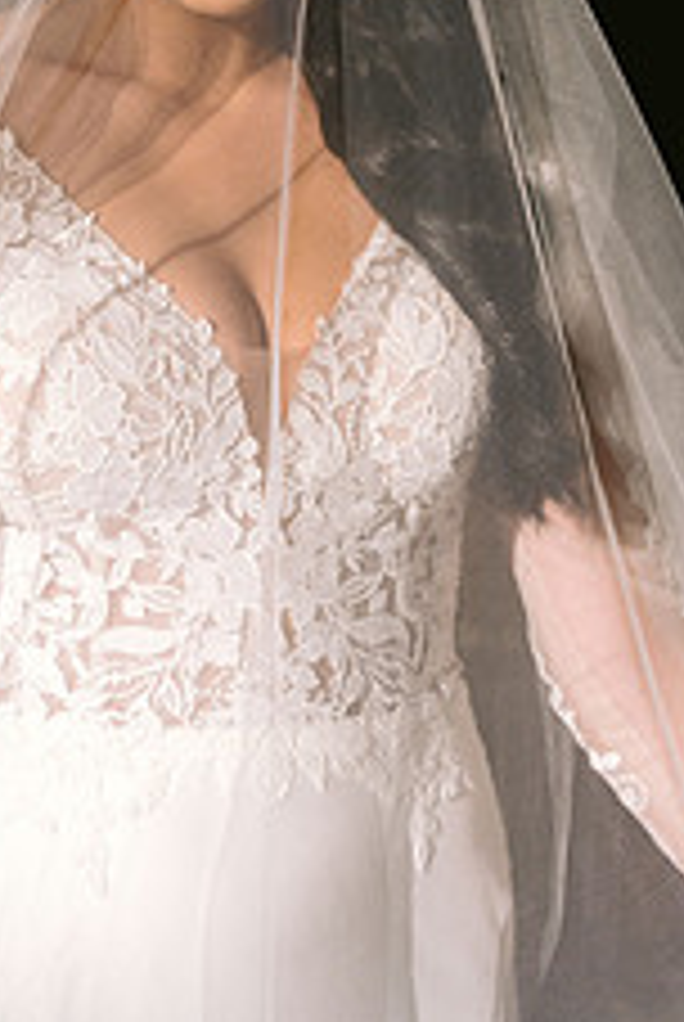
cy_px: 45
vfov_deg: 20.1
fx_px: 2813
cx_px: 68
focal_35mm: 99
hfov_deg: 13.7
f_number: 4
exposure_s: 1/640
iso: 125
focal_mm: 50
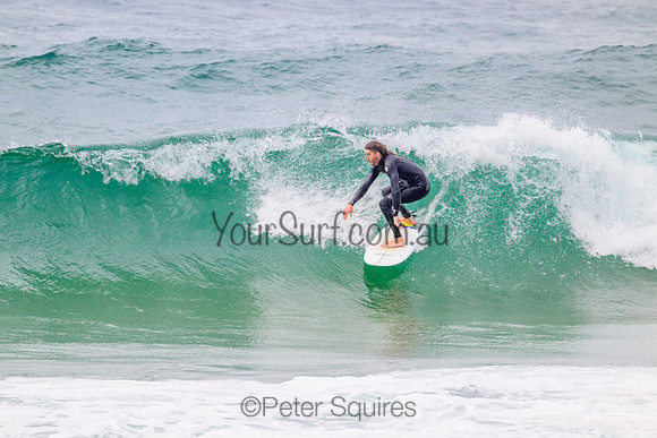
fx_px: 14603
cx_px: 328
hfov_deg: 2.6
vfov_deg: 1.7
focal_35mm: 800
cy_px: 219
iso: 1400
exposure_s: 1/2000
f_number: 11
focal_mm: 800
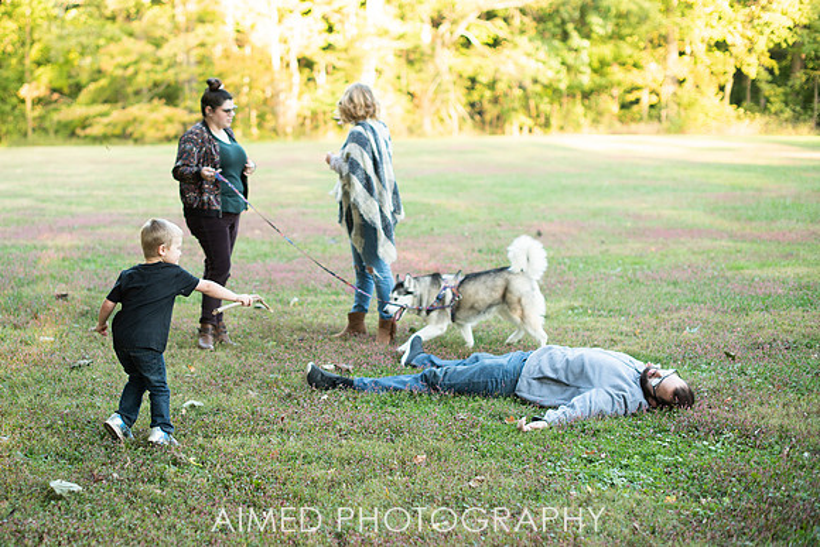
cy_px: 273
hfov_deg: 31.8
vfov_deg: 21.6
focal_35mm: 63
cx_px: 304
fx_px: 1434
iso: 160
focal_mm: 50
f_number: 2.2
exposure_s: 1/200
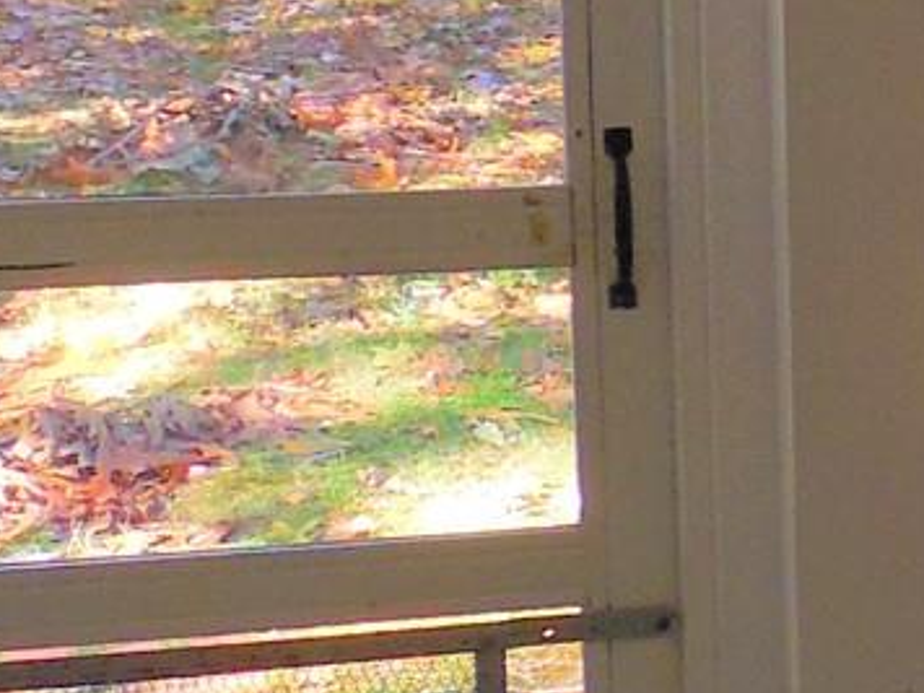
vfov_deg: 10.3
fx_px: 3844
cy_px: 244
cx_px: 2058
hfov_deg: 11.7
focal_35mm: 144
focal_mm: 4.5
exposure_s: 1/60
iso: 125
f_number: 3.3
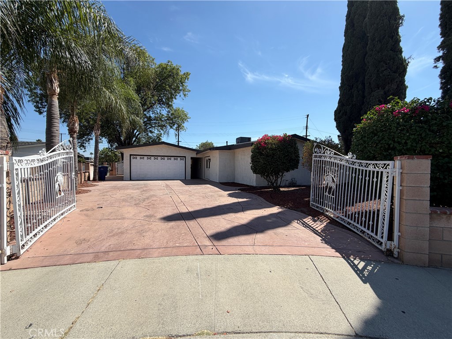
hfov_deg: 102.1
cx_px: 226
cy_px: 170
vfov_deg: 85.7
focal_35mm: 14
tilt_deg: -2.0
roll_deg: -0.3
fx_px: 183
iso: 20
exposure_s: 1/830
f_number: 2.2
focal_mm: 2.22
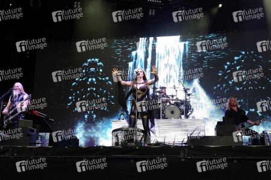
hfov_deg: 54.4
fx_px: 263
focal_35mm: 35
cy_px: 90
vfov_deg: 37.9
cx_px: 136
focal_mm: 23.3
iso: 800
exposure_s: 1/250
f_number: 4
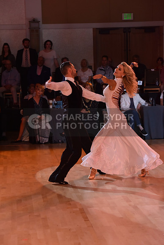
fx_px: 765
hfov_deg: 12.2
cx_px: 82
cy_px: 122
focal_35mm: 112
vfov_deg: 18.3
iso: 1600
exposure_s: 1/250
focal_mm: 112
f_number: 5
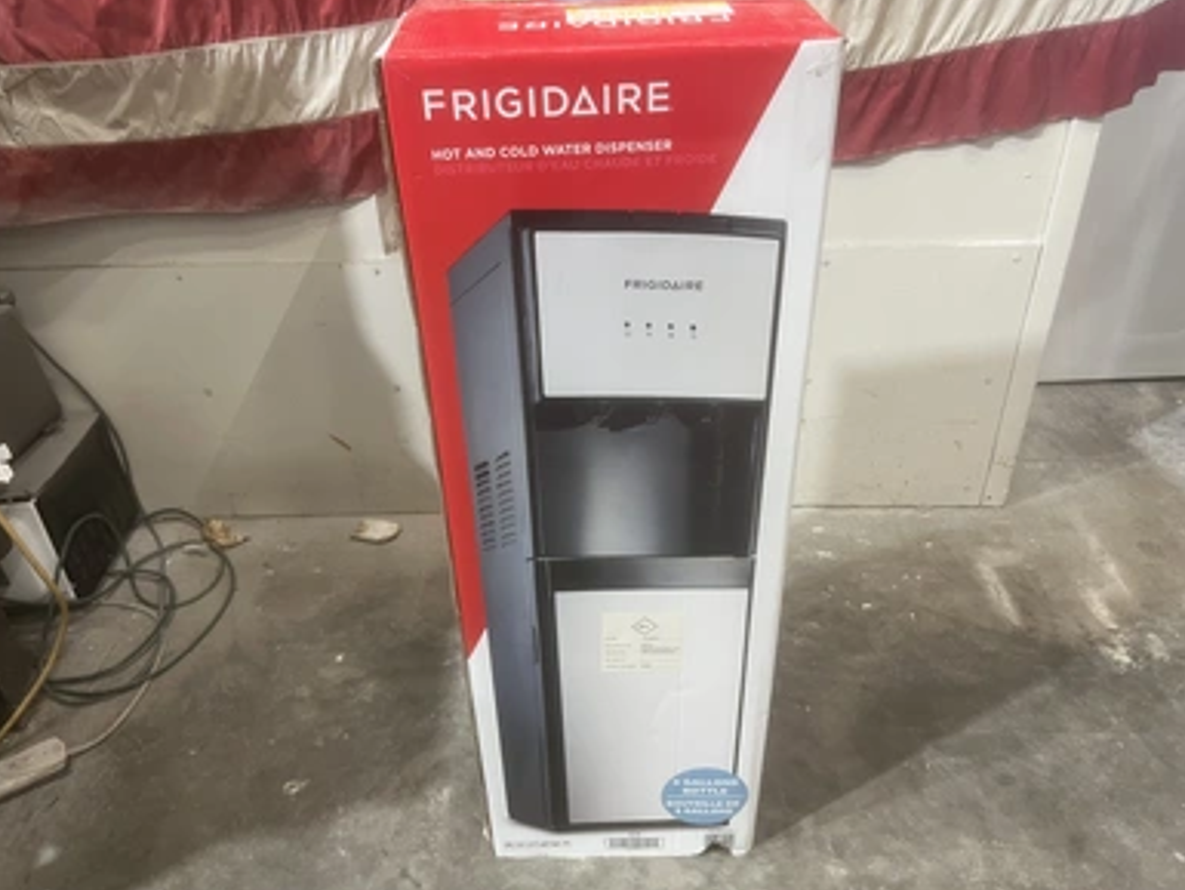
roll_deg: +3.0
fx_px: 925
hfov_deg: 65.3
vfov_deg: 51.4
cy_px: 437
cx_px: 572
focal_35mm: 27
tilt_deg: -32.1
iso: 125
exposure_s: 1/60
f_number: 1.6
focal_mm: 5.1
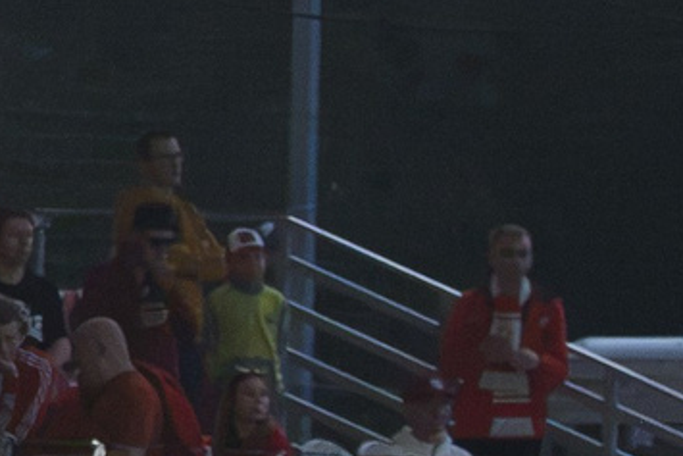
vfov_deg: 0.8
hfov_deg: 1.3
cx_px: -507
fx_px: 31201
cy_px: 282
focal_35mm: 1644
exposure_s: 1/1600
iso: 5000
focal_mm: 200
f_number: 5.6
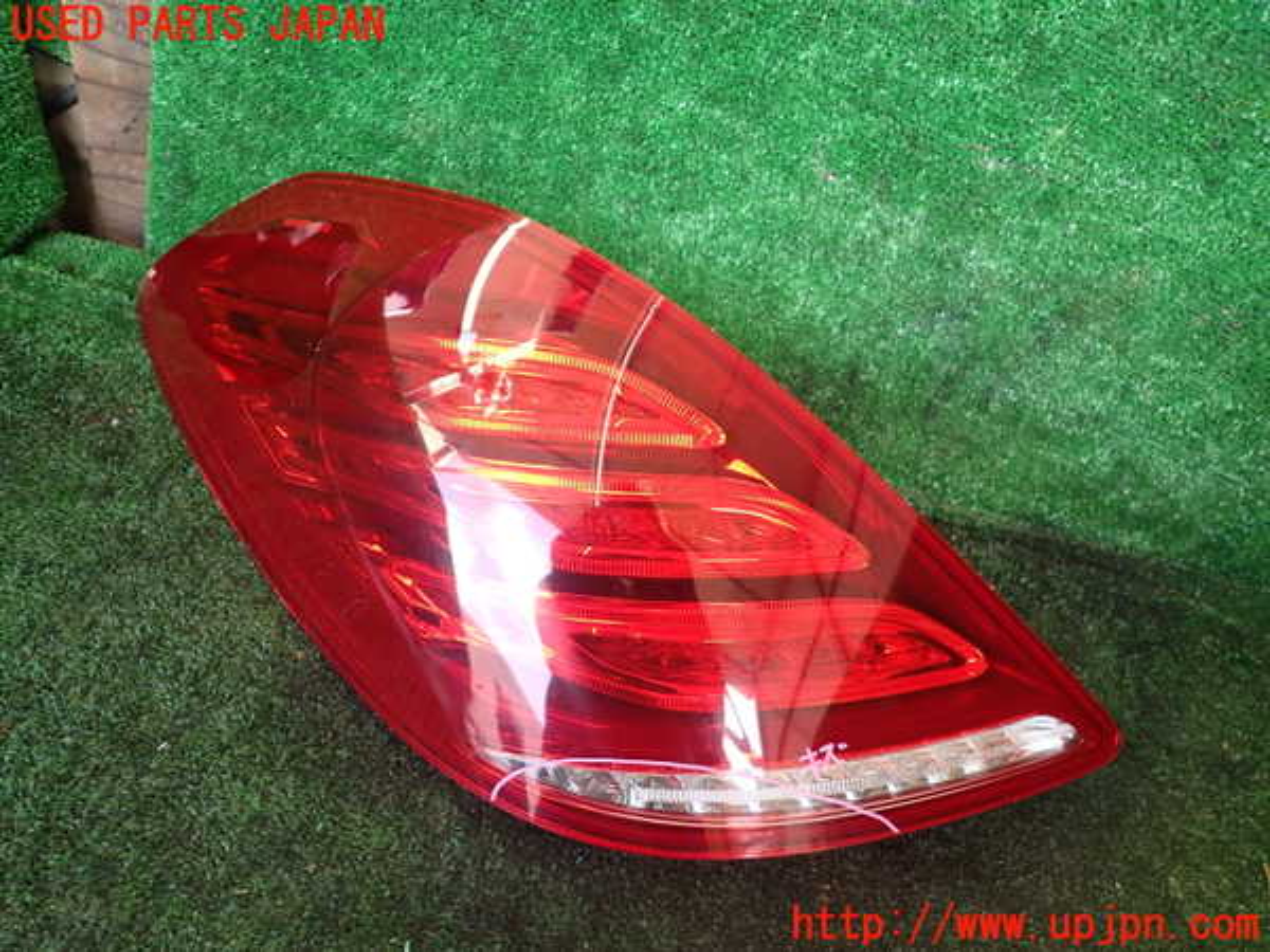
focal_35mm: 25
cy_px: 476
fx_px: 917
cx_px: 635
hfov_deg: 69.4
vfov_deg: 54.9
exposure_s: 1/60
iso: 160
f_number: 2
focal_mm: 4.5
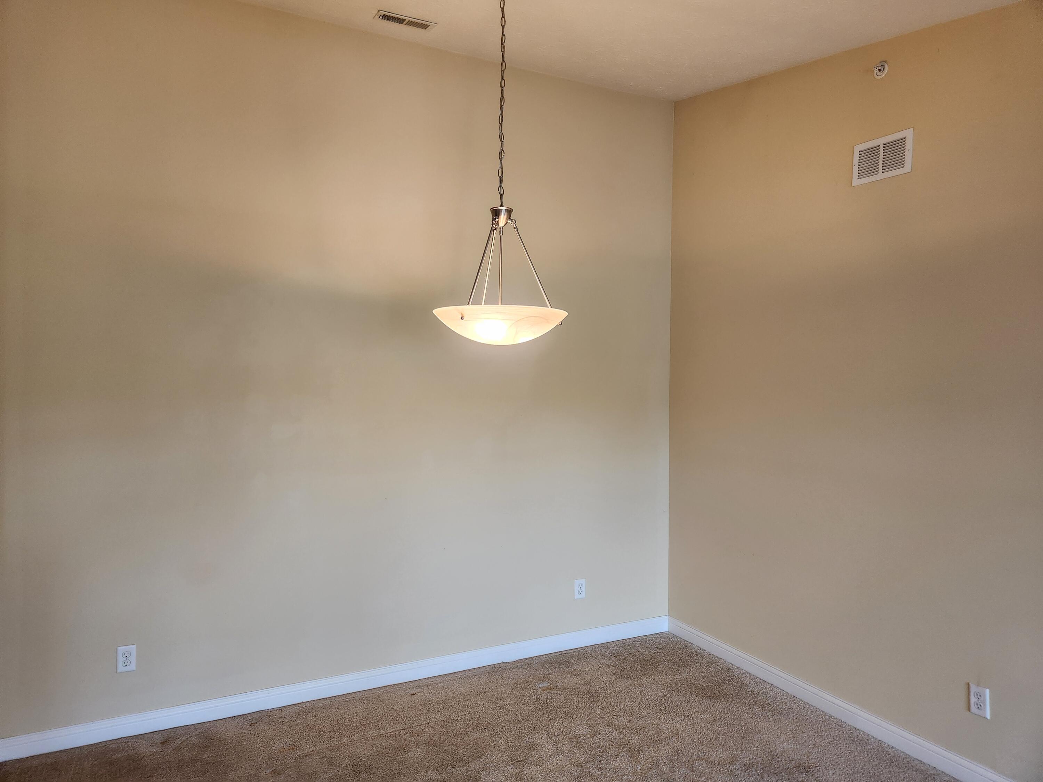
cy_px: 391
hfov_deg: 73.9
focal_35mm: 23
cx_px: 522
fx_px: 693
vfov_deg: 58.9
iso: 320
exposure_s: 1/120
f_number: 1.8
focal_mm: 5.4
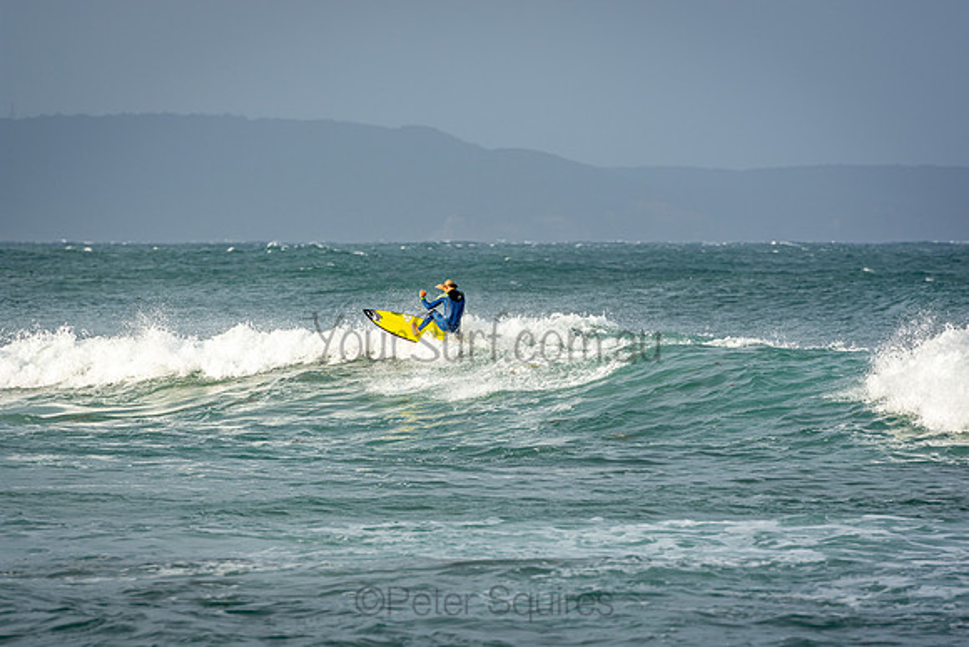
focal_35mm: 300
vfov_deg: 4.6
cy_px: 324
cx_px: 484
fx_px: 8077
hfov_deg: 6.9
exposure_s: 1/1000
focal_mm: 200
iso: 200
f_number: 5.6
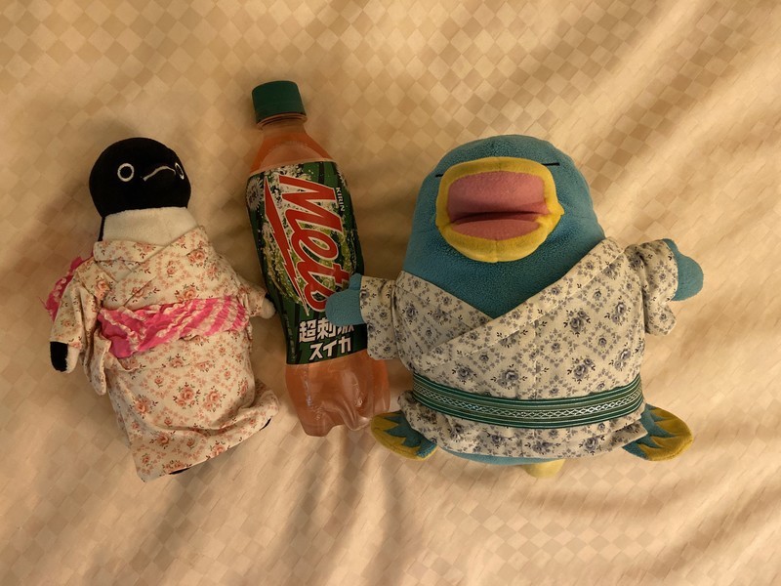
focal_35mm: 26
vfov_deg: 53.1
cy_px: 293
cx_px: 390
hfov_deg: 67.3
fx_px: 587
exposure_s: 1/60
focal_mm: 4.25
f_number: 1.8
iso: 400
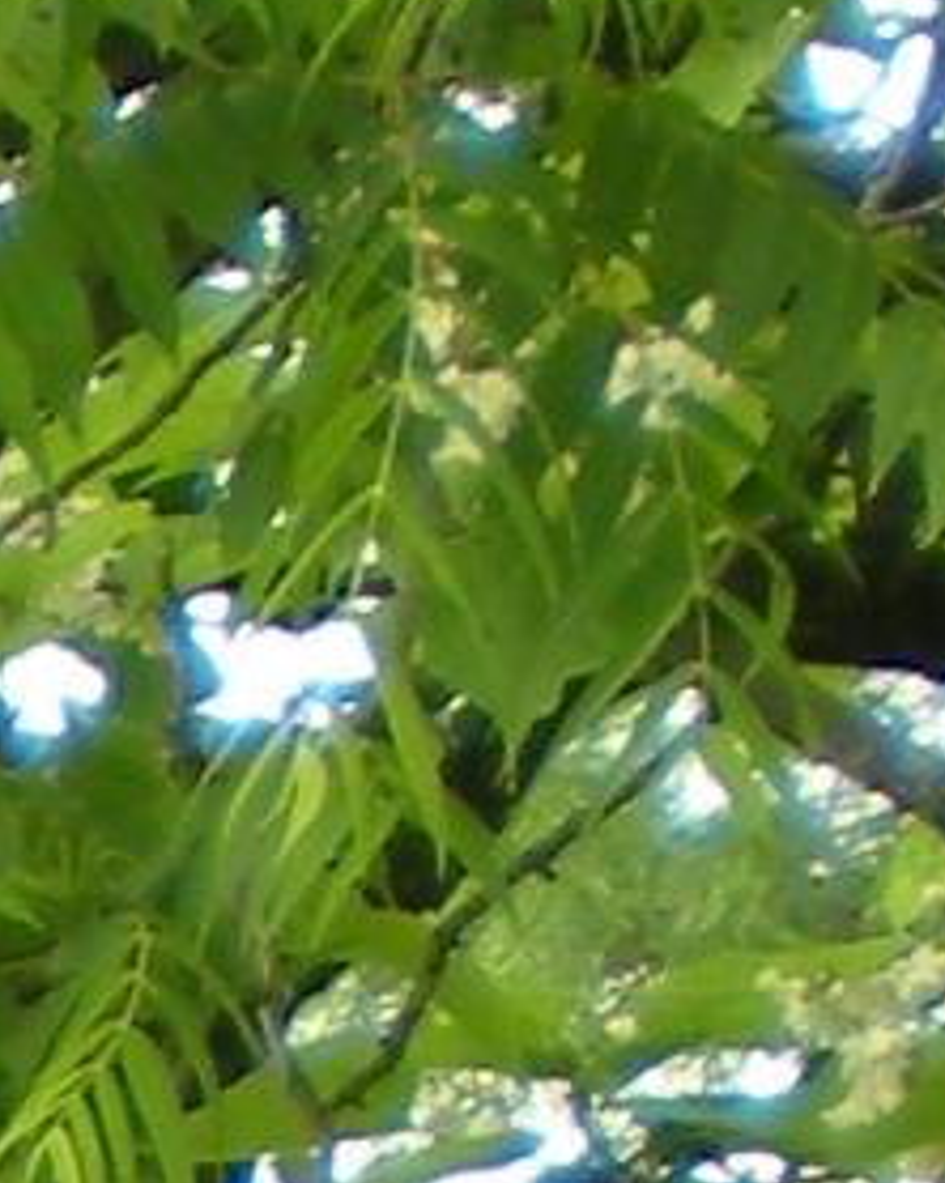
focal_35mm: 356
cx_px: -1075
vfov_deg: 5.1
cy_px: 3817
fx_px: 12460
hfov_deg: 4.3
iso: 64
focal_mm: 6.3
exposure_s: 1/110
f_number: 3.1
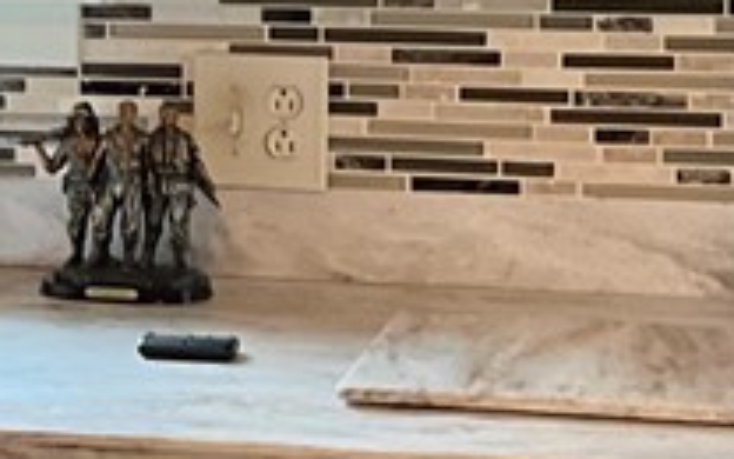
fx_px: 3021
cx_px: -92
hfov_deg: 13.5
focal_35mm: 151
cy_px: 159
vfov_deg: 8.7
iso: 250
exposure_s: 1/40
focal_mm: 3
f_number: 1.8
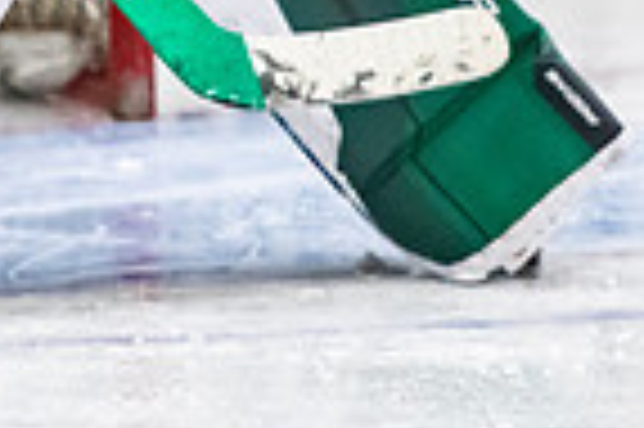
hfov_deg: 2.3
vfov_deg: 1.5
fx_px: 16189
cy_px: -507
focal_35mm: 906
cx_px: -49
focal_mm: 180
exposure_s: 1/640
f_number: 3.2
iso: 3200
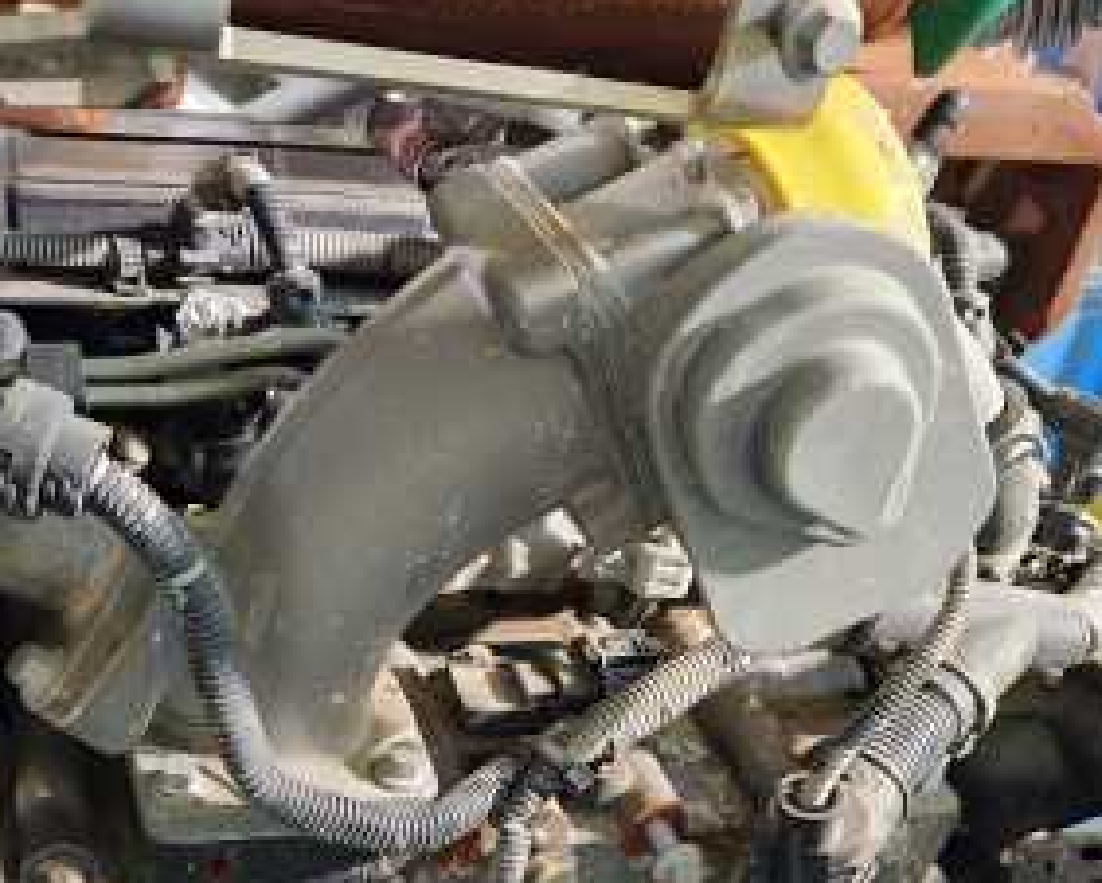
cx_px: 430
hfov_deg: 42.6
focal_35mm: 43
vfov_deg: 33.3
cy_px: 776
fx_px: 1403
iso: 500
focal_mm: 5.4
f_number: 1.8
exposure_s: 1/60
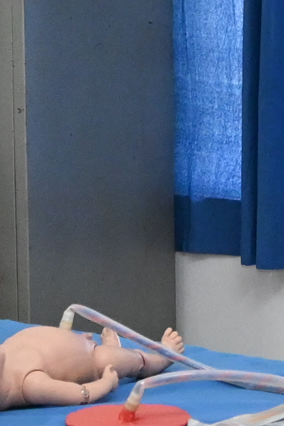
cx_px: 233
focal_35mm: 206
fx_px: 2435
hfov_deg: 6.7
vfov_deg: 10.0
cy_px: 167
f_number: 3.5
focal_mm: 19.5
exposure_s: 1/125
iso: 2000
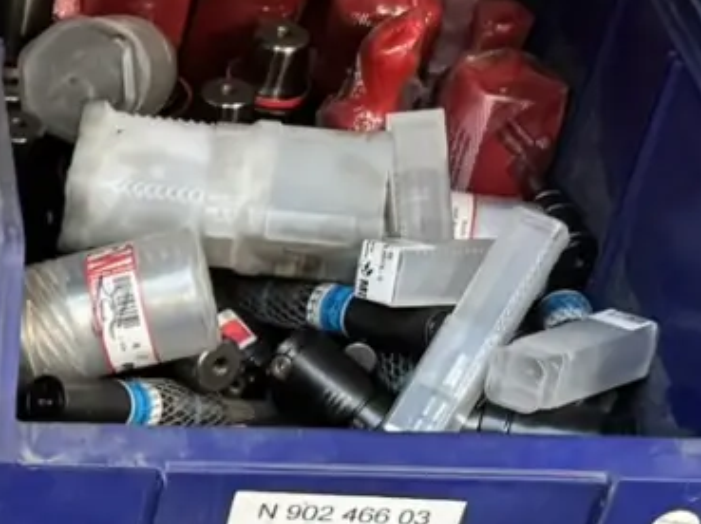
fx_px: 2529
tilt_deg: -41.6
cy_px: 528
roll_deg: -2.1
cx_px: -376
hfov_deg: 14.6
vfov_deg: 11.7
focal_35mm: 125
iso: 1000
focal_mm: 6.76
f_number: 1.78
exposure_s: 1/36
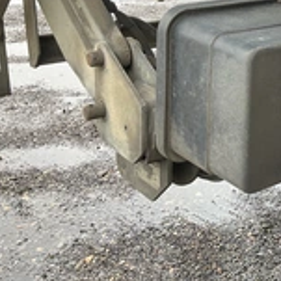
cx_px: 303
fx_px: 625
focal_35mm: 68
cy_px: 35
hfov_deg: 23.9
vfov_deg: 24.7
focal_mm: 3
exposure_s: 1/122
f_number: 1.8
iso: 25
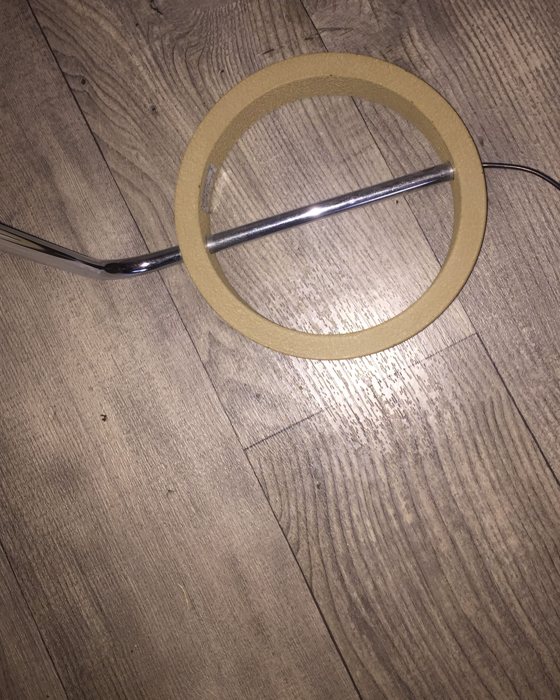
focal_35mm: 34
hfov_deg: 43.3
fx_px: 704
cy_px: 288
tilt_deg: -82.3
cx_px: 305
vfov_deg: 52.6
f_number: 2.2
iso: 40
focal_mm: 4.15
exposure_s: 1/17
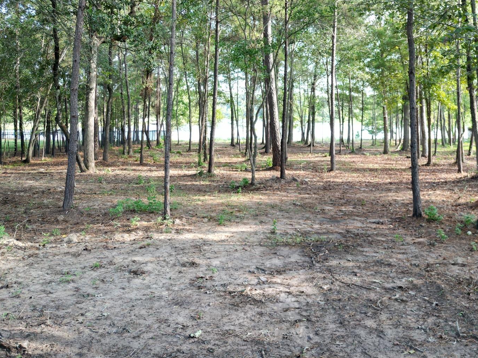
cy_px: 117
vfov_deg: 39.2
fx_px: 497
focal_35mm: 36
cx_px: 289
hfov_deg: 51.0
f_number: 1.7
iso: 200
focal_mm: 6.72
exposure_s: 1/180
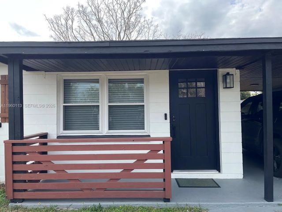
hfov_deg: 67.3
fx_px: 212
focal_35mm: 26
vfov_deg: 53.1
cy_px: 106
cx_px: 141
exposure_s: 1/1036
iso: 50
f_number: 1.6
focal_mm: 5.1
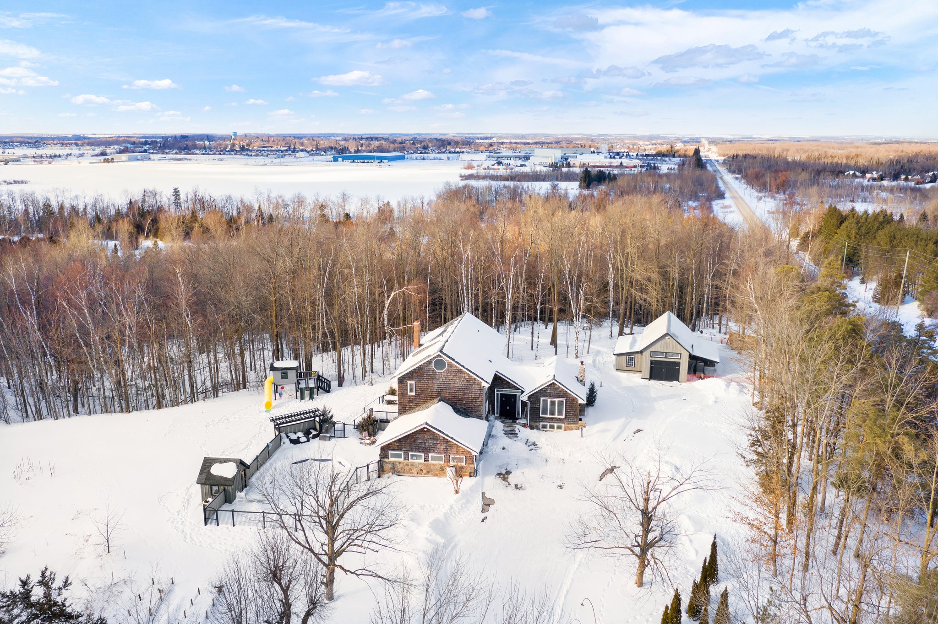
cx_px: 469
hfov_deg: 65.5
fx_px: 729
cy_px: 312
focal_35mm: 28
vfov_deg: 46.4
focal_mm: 10.26
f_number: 5
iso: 100
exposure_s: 1/240
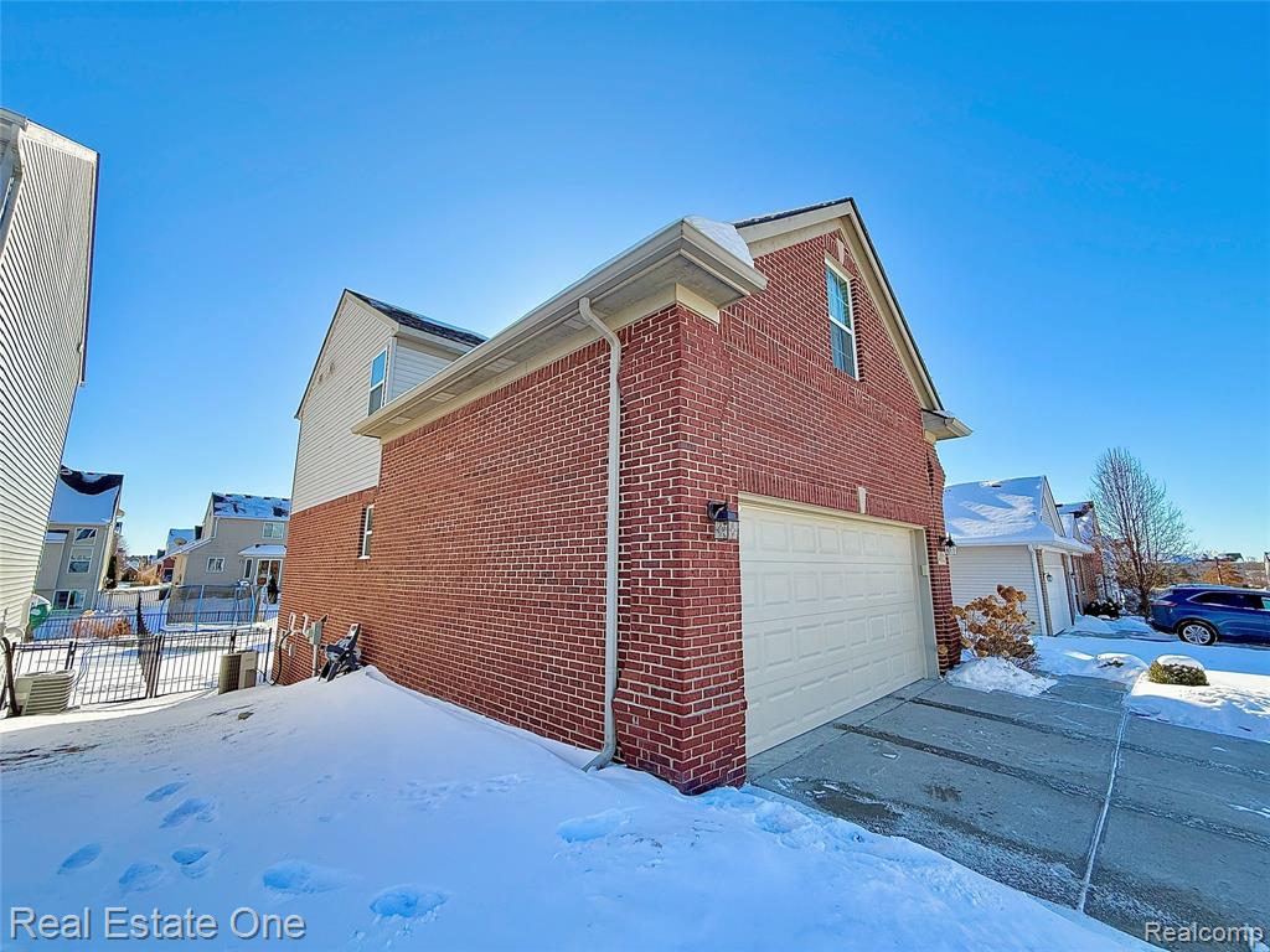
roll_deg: -0.1
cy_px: 476
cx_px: 635
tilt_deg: +10.8
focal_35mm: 14
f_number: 2.2
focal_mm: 2.22
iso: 64
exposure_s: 1/942
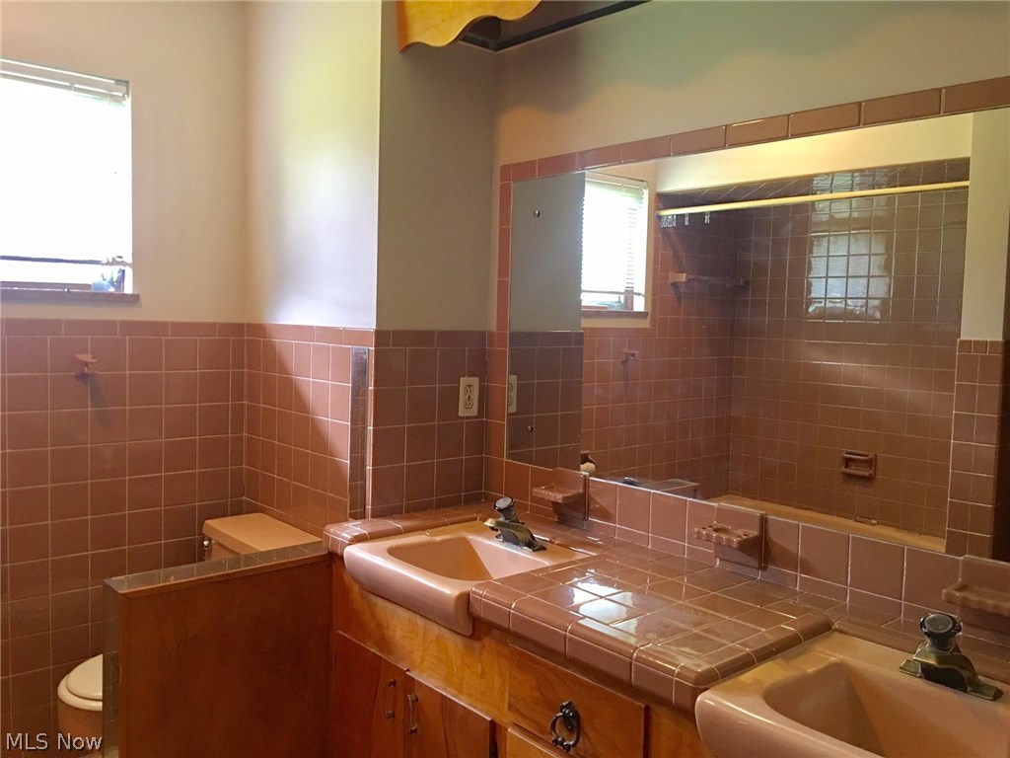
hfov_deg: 61.7
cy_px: 379
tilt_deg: -3.0
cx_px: 505
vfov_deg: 48.2
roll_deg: -2.3
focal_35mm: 29
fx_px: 846
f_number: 2.2
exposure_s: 1/15
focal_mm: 4.15
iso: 100
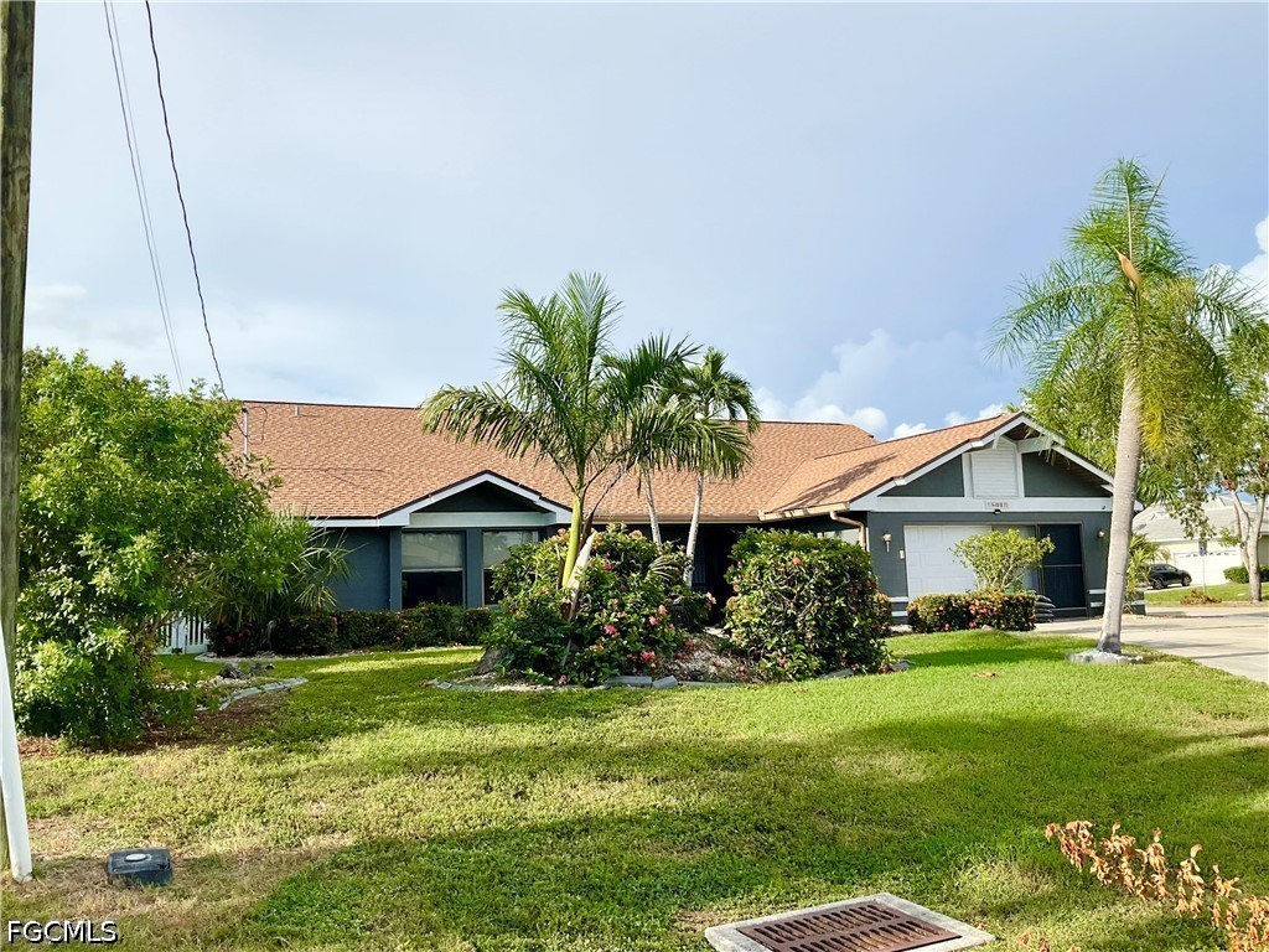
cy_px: 476
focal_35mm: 29
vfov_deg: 48.2
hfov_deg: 61.7
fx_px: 1063
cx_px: 634
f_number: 1.8
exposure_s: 1/2427
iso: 25
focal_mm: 3
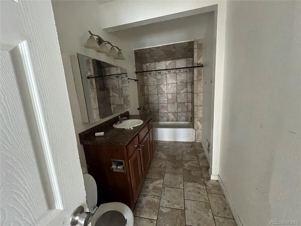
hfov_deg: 106.2
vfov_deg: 89.9
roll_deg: +4.4
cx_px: 150
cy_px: 113
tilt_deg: -10.6
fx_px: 113
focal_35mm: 13
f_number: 1.8
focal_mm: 1.57
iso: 1000
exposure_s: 1/43
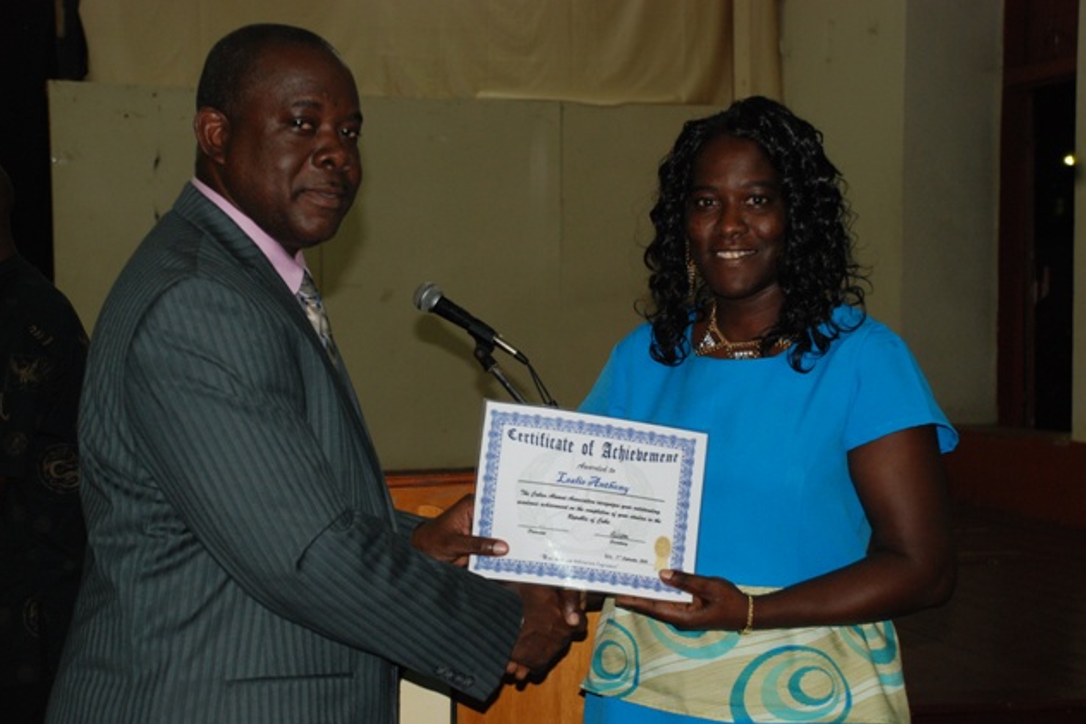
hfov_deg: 27.7
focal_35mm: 73
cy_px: 363
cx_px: 543
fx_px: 2201
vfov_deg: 18.7
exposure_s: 1/60
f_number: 4.8
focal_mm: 48
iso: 500
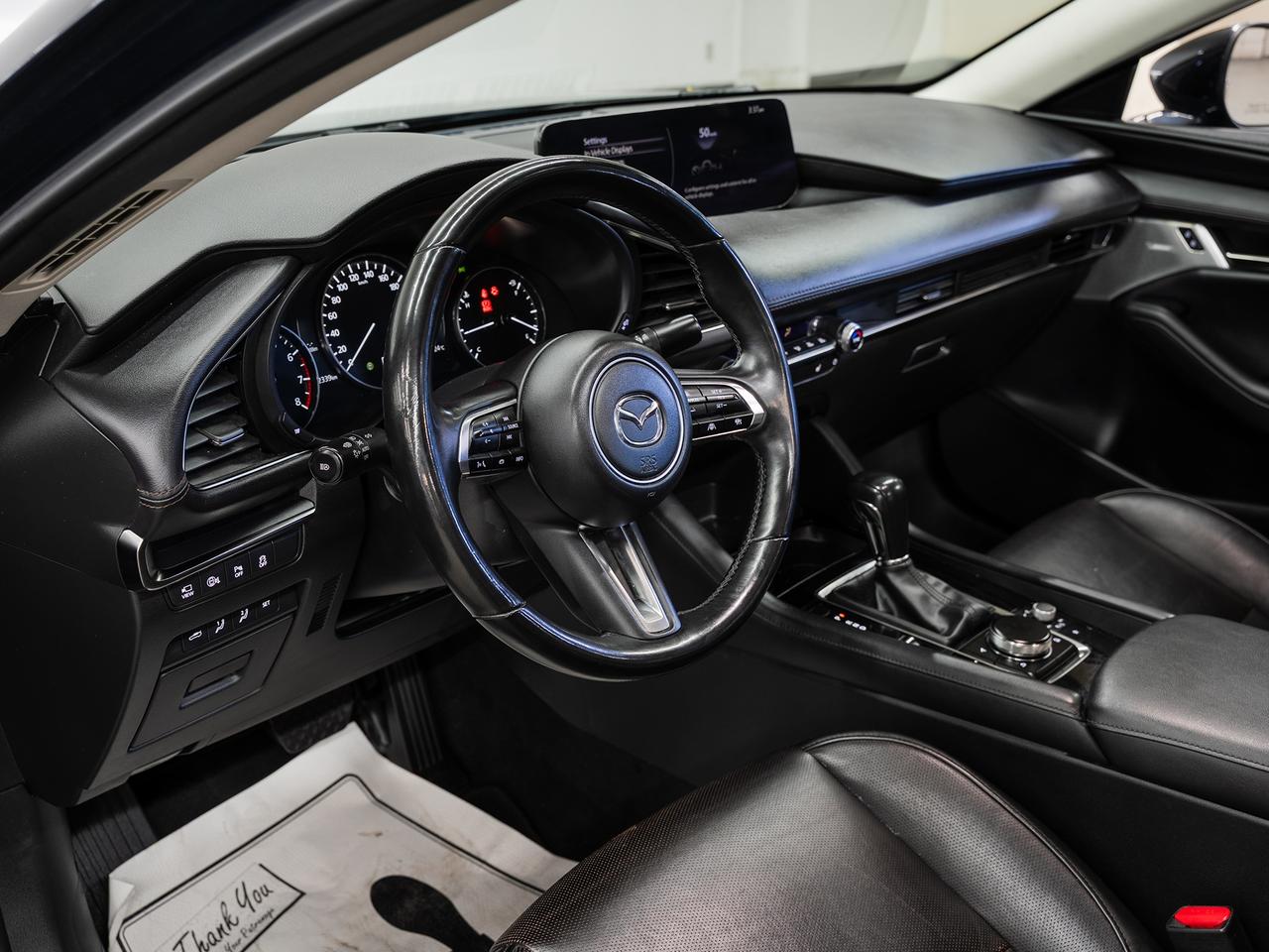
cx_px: 634
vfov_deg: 38.9
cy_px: 476
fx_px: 1348
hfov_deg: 50.4
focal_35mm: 37
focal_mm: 34
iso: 100
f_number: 5.6
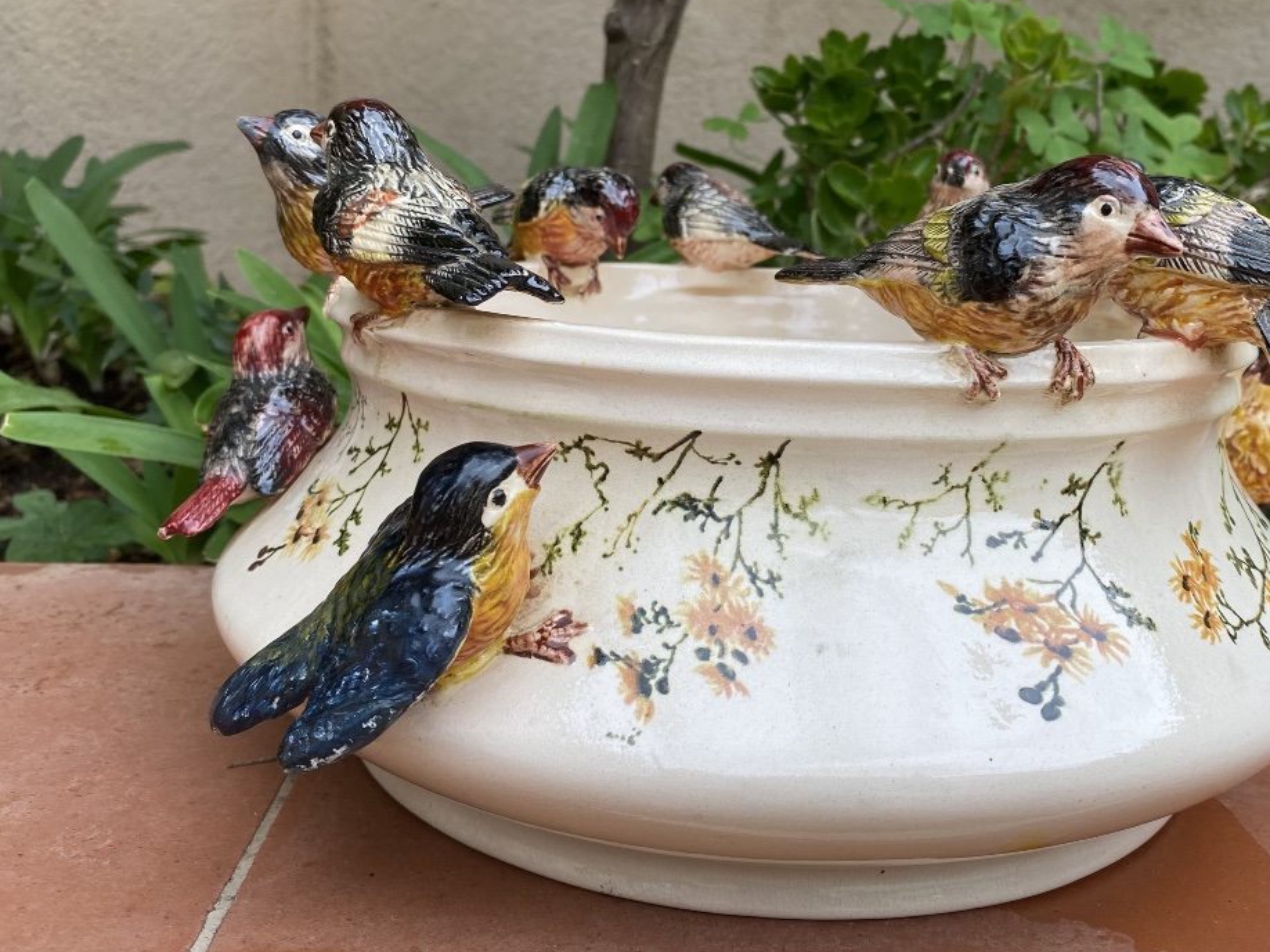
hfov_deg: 53.6
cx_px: 753
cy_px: 382
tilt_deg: -7.7
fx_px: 1247
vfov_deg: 41.6
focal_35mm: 34
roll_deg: -3.9
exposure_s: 1/230
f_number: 1.8
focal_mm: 4.25
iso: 32
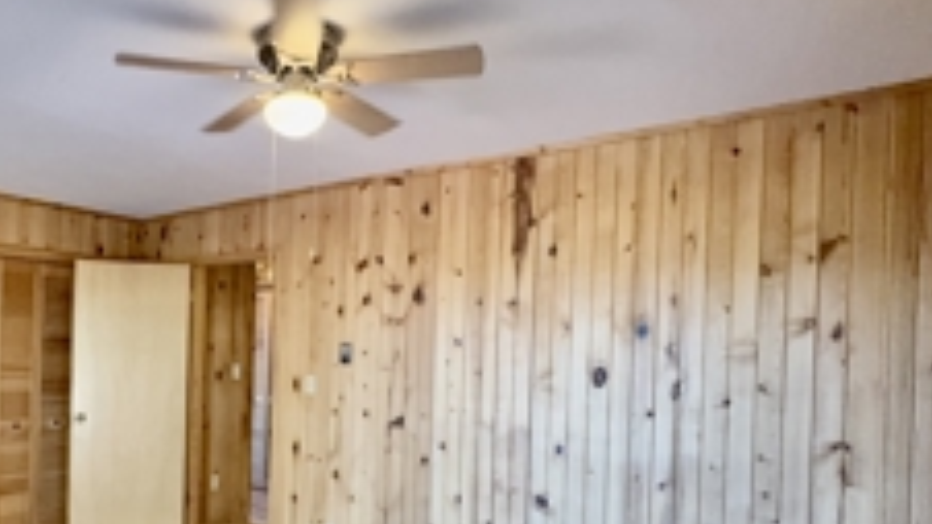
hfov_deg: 66.5
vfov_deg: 42.4
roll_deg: -1.8
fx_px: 667
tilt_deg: -0.2
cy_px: 338
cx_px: 260
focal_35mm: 27
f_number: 2.2
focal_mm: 2.22
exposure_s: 1/120
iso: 320
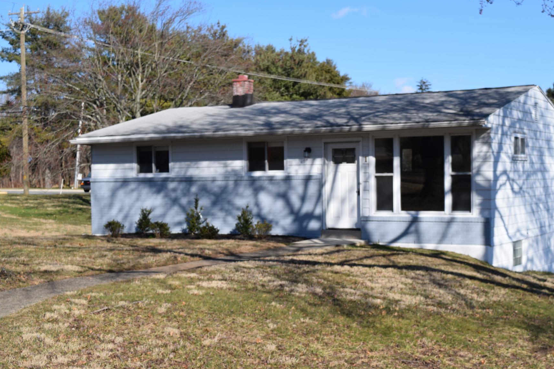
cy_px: 216
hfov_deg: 35.0
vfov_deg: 23.8
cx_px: 304
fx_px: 877
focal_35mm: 57
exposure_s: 1/2000
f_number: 7.1
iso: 400
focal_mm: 32
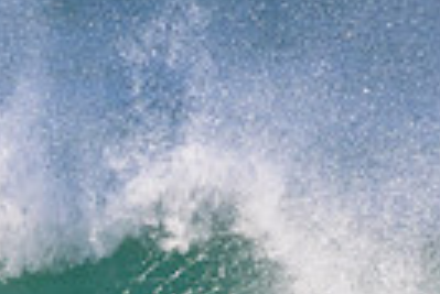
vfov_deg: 0.4
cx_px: 50
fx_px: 42714
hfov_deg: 0.6
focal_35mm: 3491
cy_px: 474
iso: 1600
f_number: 11
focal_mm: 800
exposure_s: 1/2000
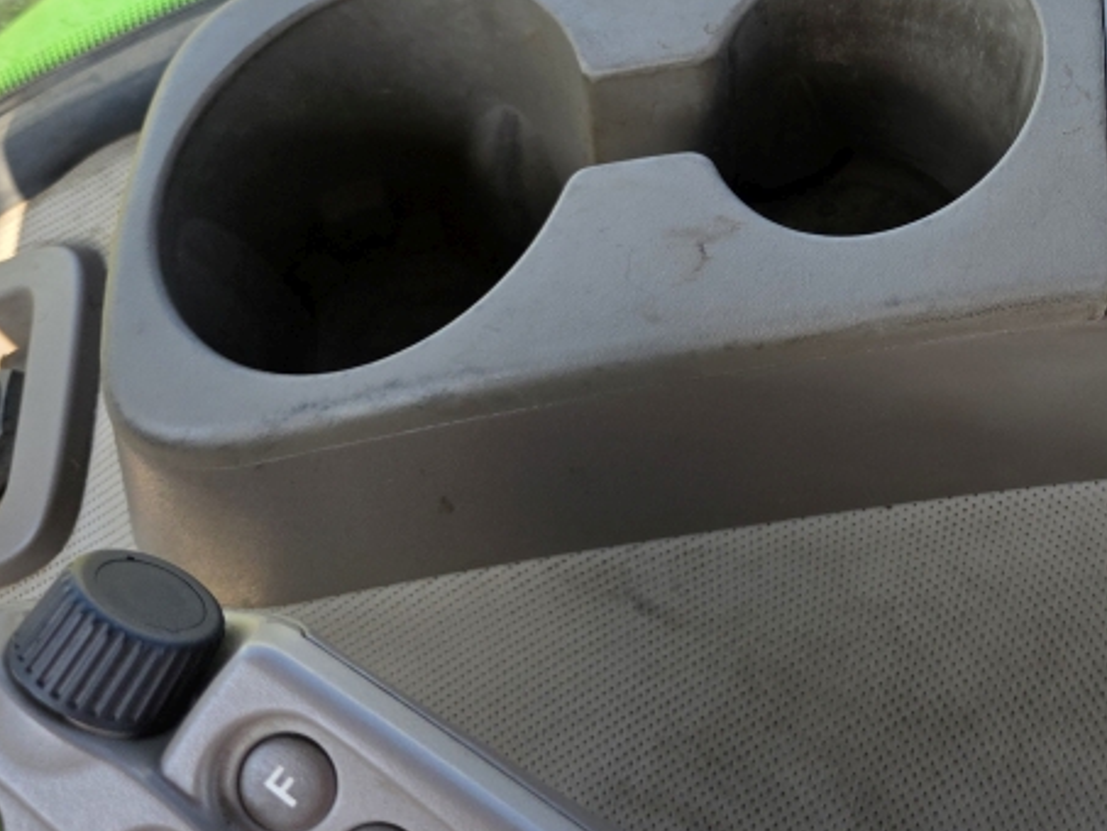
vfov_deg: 27.1
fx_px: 1663
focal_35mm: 52
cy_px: 90
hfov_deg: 33.9
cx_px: 1085
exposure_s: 1/359
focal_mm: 6.3
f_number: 1.7
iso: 50
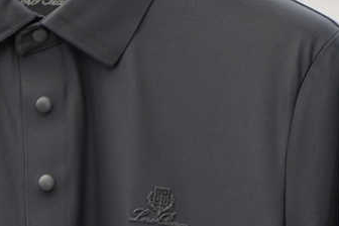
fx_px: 2269
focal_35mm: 241
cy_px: 112
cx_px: 41
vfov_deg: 5.7
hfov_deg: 8.5
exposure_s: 1/125
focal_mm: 50
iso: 800
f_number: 3.5
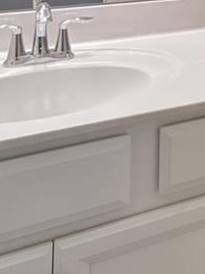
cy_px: -43
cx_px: 312
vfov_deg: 30.4
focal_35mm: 55
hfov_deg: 21.8
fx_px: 434
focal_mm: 10
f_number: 9.5
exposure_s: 1/8
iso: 500
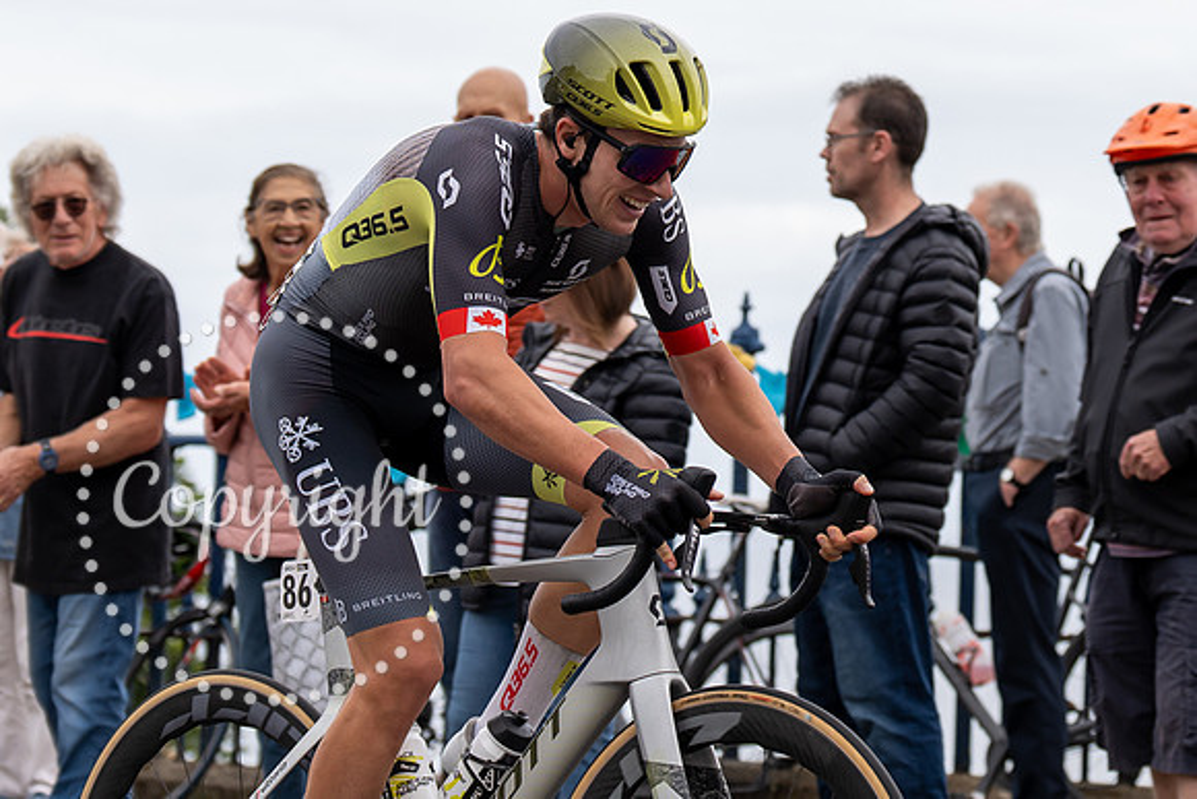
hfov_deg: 14.1
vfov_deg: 9.4
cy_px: 270
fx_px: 4840
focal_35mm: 146
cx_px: 601
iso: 320
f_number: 3.5
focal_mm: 70
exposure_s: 1/1000
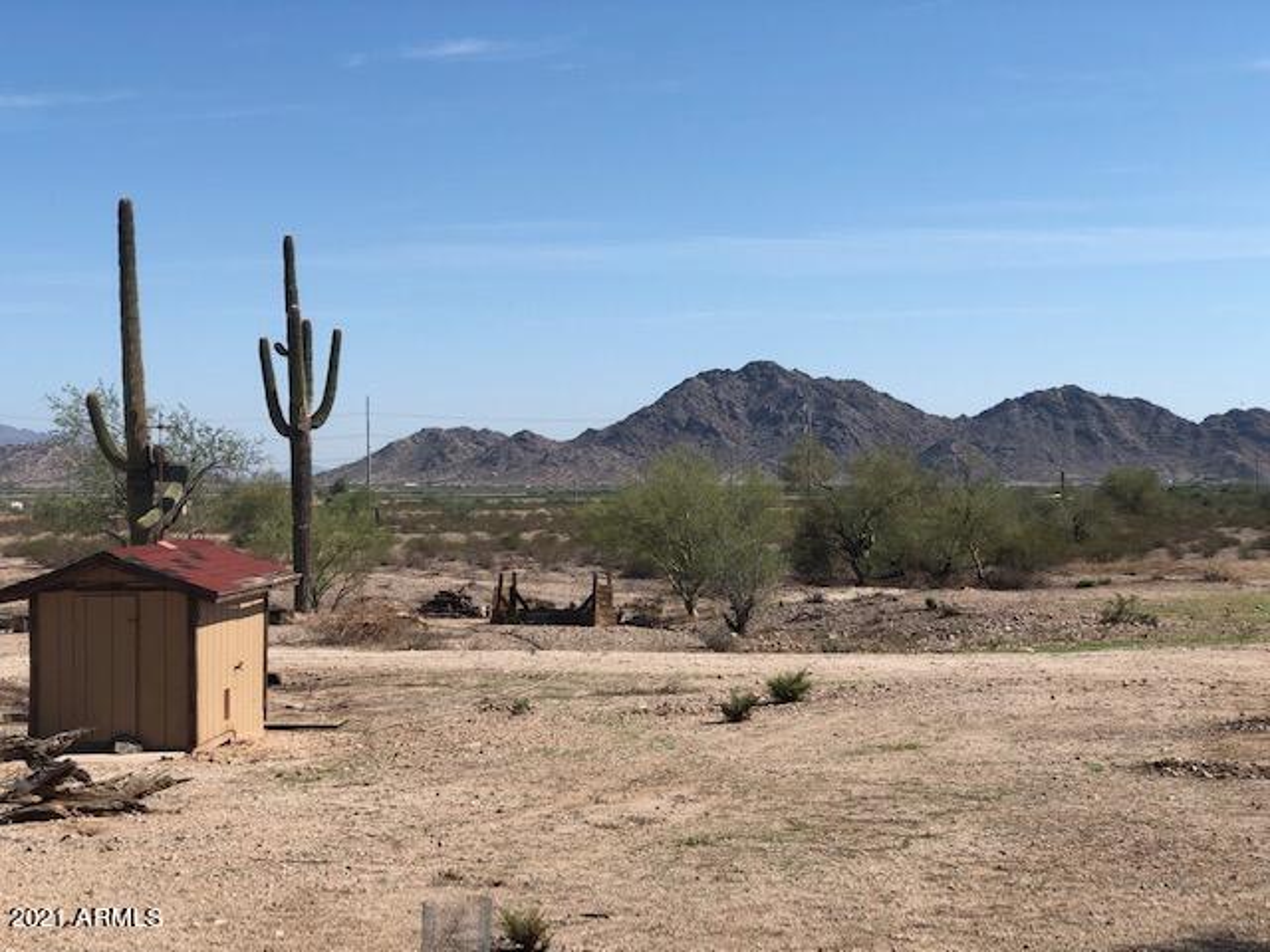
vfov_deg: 25.7
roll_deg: +0.6
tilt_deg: +0.7
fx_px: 2091
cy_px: 476
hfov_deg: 33.8
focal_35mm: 57
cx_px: 635
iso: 20
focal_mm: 6.6
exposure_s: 1/979
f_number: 2.8
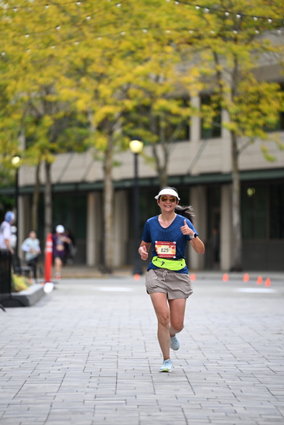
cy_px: 212
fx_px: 2365
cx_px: 142
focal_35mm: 200
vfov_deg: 10.3
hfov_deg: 6.9
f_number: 2.8
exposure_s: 1/2500
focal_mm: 200
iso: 640
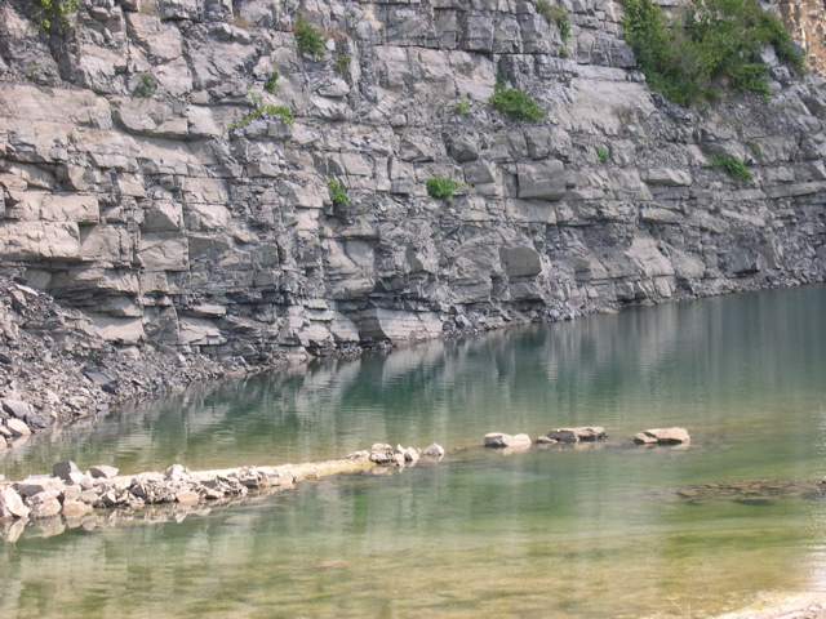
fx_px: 2720
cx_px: 413
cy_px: 310
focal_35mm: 114
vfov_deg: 13.0
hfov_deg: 17.3
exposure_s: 1/163
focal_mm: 24
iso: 100
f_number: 4.9
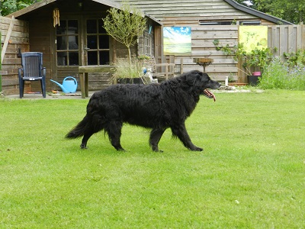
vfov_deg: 21.6
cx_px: 152
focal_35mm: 68
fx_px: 599
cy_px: 114
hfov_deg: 28.6
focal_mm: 12.1
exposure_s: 1/160
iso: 160
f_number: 4.7
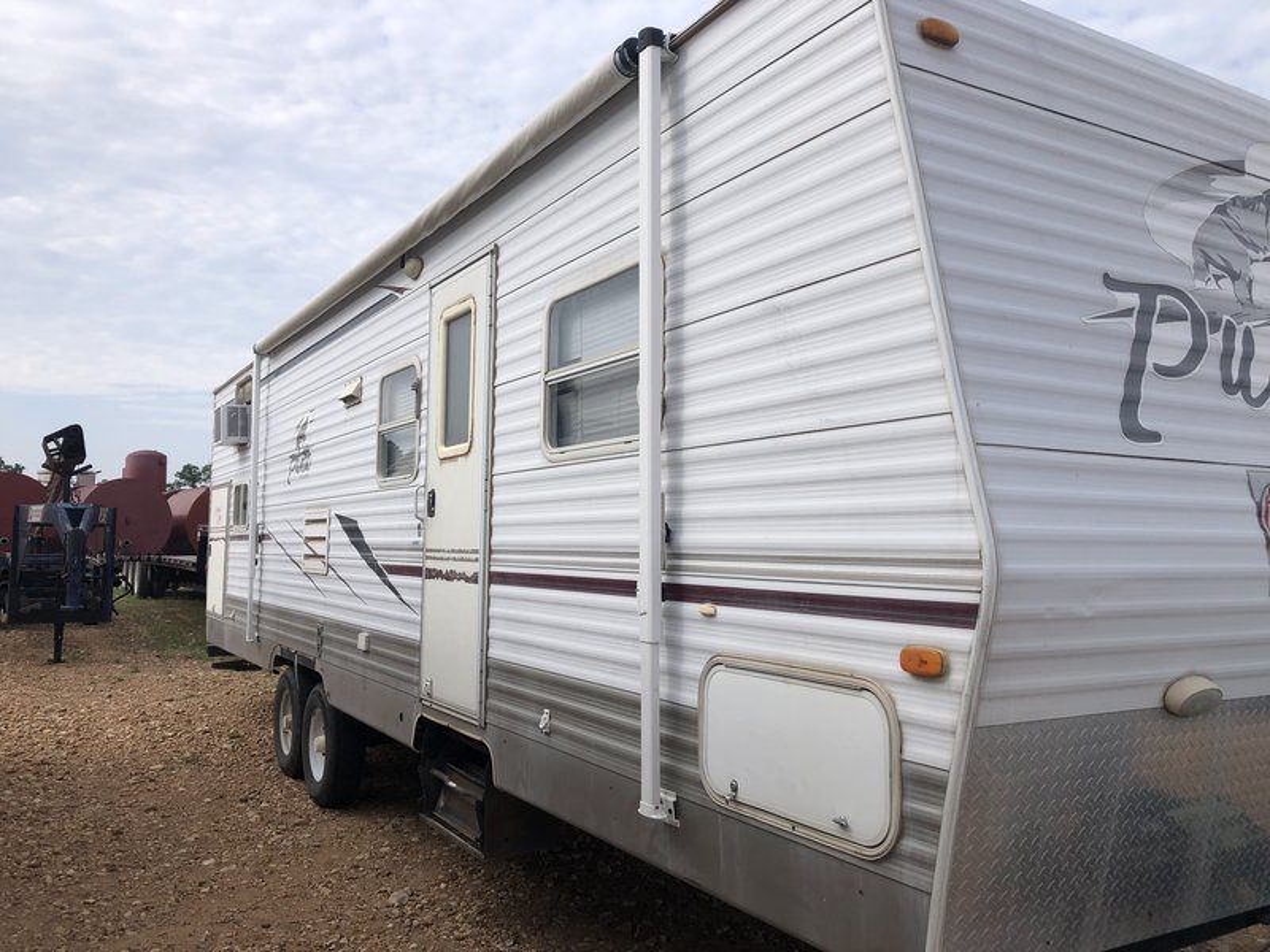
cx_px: 635
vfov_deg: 49.7
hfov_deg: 63.4
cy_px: 476
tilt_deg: +3.9
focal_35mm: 28
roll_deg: -0.6
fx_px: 1027
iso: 20
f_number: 1.8
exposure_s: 1/2667
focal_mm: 3.99
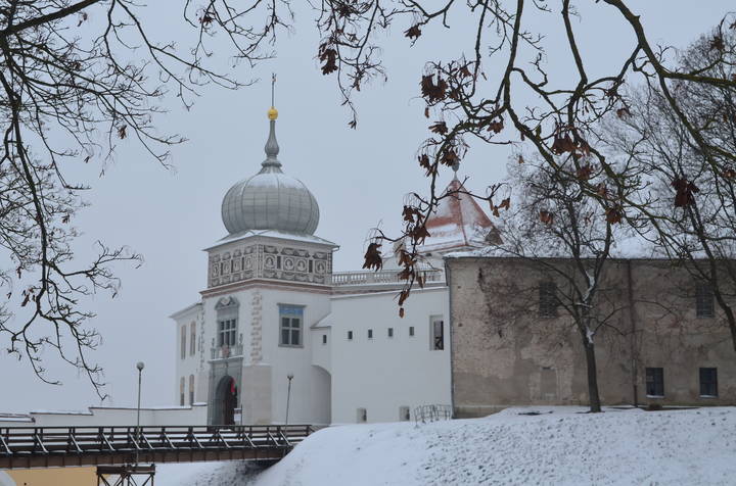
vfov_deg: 23.6
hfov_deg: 35.1
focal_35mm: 57
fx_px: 1162
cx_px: 368
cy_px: 243
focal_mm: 38
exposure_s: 1/200
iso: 400
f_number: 10
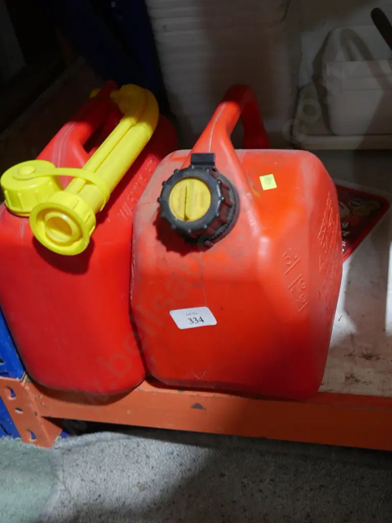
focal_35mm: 48
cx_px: 196
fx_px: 725
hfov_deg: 30.3
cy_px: 262
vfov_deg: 39.7
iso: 1250
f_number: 5.2
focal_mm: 24
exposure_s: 1/60
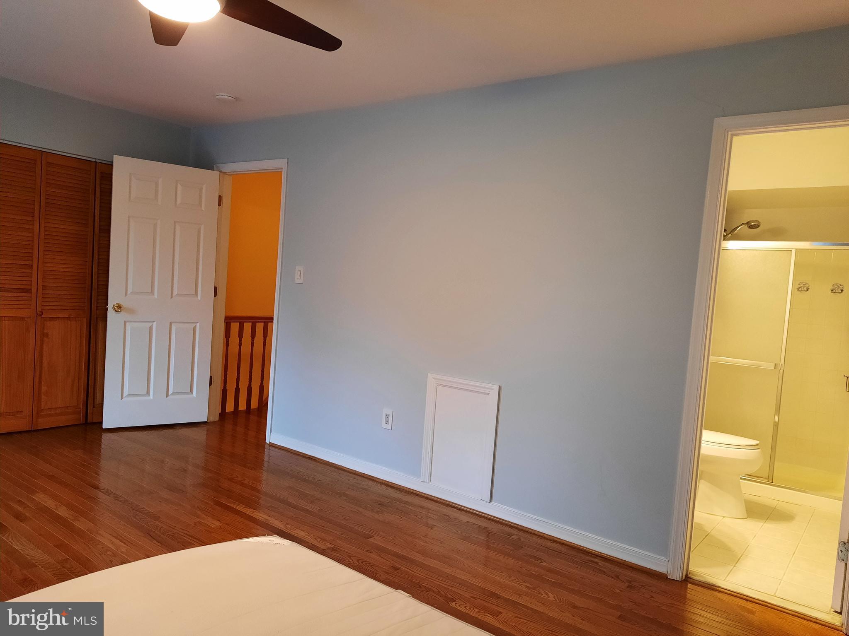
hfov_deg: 69.4
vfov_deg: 54.9
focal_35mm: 25
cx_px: 424
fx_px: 613
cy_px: 318
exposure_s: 1/30
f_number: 2
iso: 320
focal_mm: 4.6
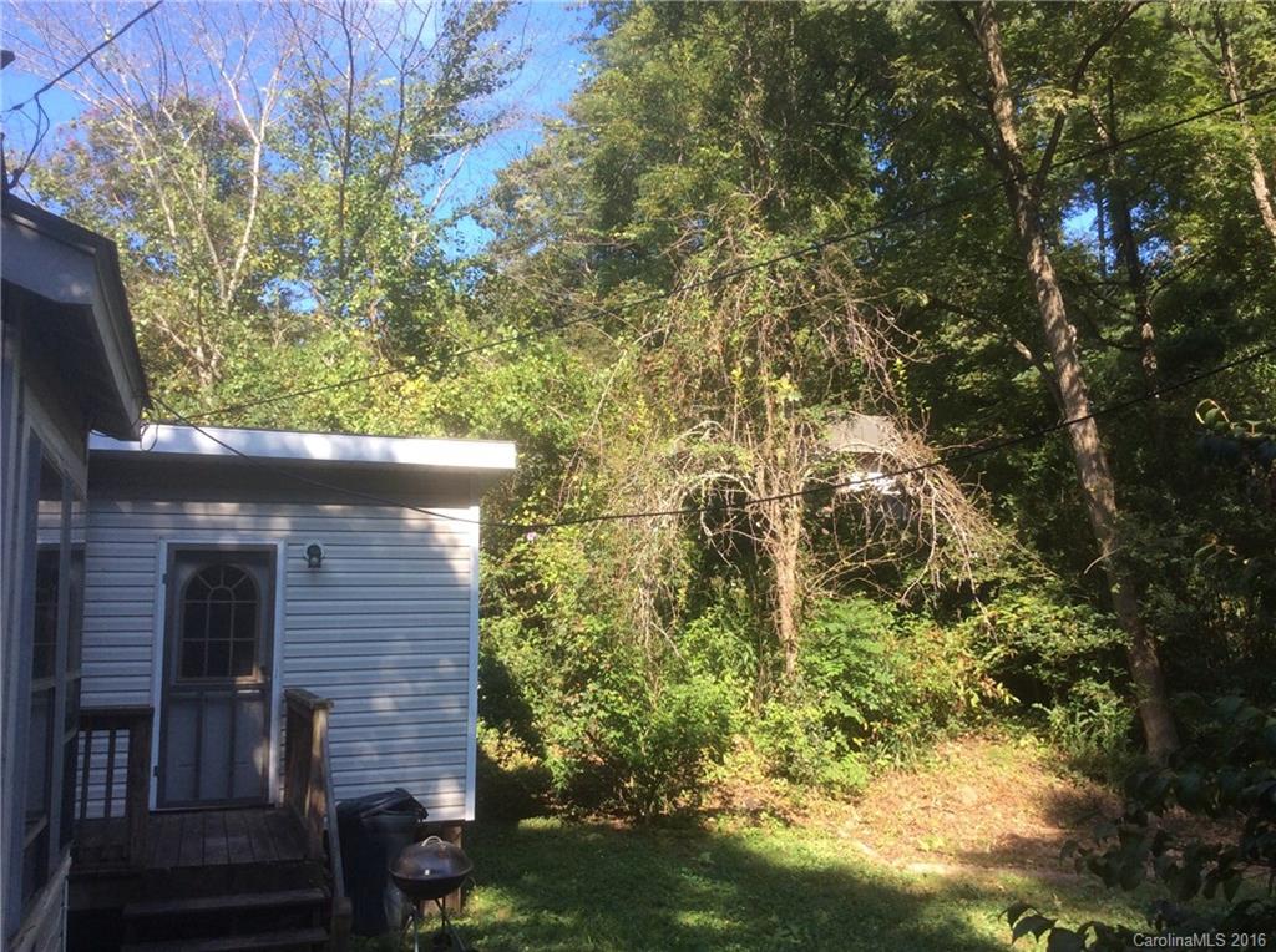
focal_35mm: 32
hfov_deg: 56.9
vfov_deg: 44.0
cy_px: 476
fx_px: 1177
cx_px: 638
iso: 32
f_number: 2.4
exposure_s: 1/344
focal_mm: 3.3
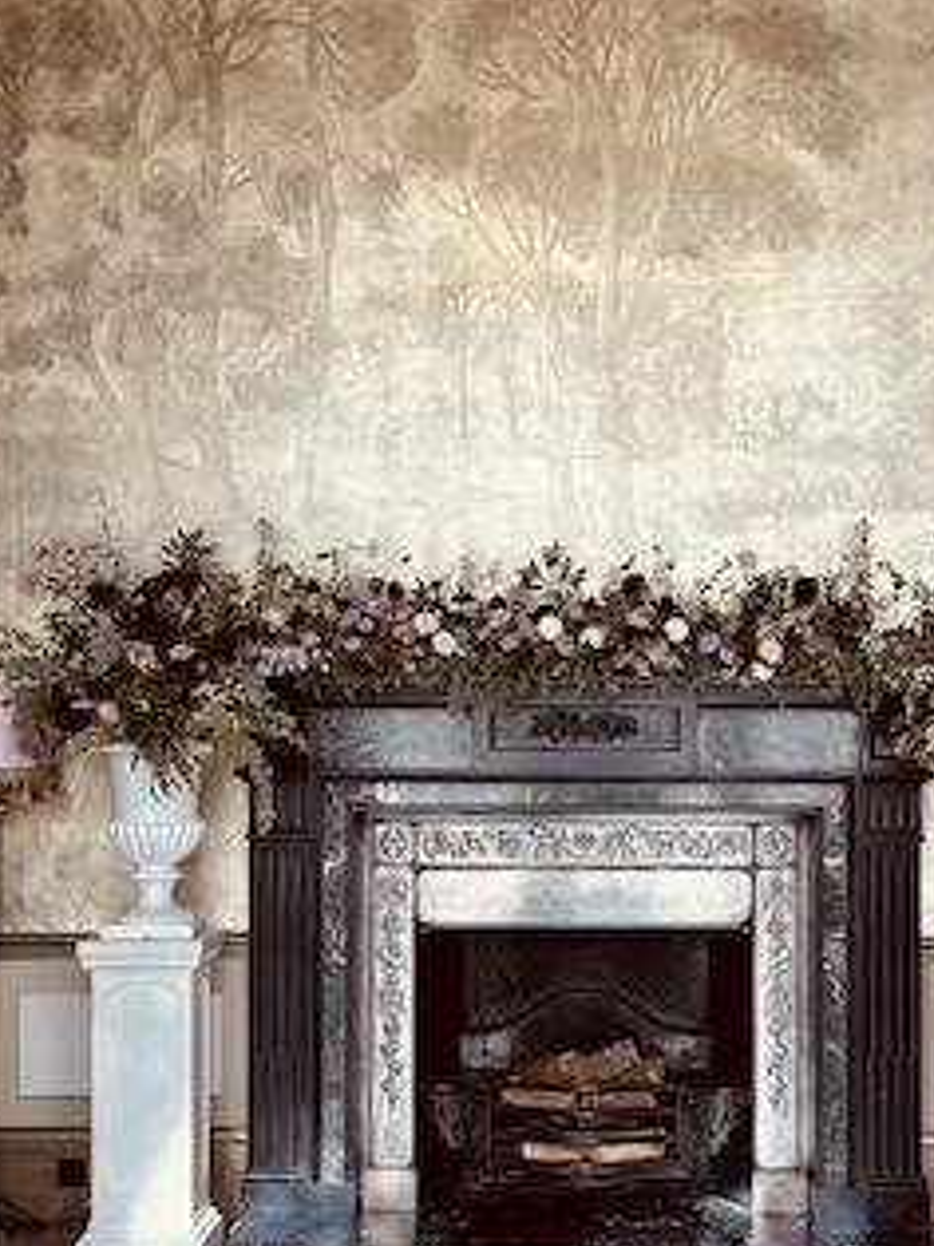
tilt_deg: +0.0
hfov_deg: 22.2
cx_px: 586
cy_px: 724
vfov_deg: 29.4
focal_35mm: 66
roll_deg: -0.5
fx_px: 2376
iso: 50
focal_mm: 5.96
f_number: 1.6
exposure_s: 1/444
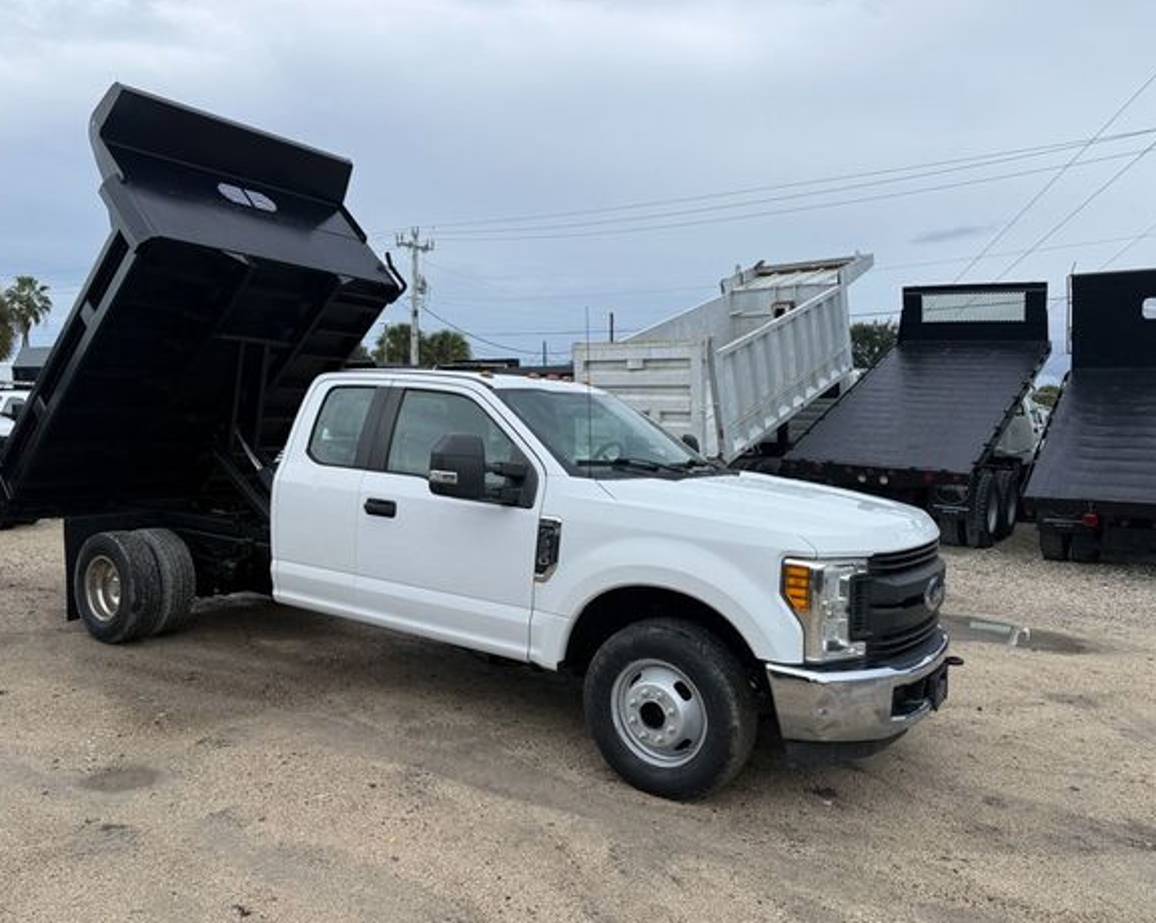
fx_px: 889
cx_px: 521
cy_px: 450
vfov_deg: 54.9
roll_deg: -0.7
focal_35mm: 26
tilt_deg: -1.1
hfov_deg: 65.9
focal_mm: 6.76
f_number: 1.78
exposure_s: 1/2232
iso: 80
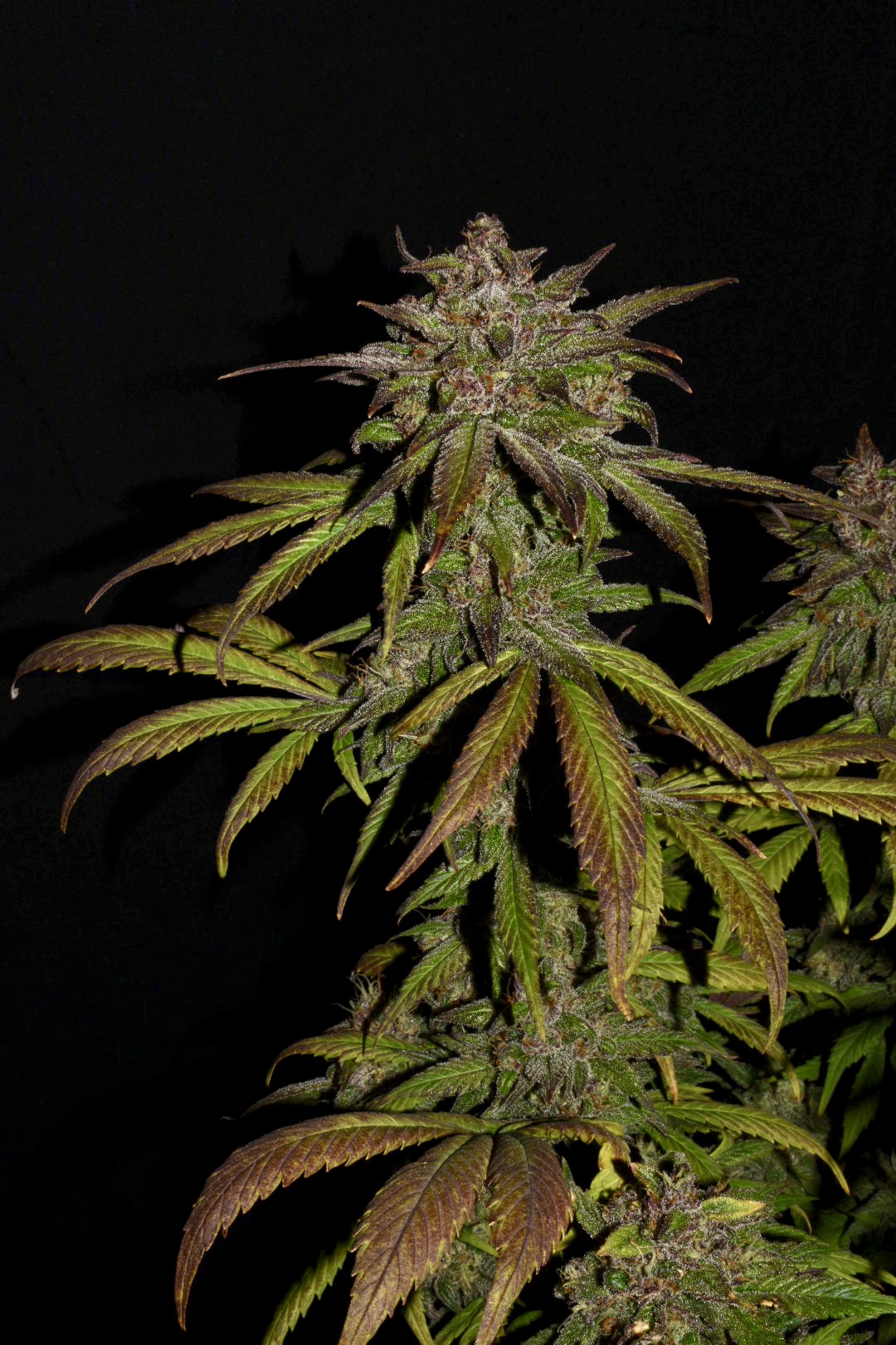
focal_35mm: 54
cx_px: 448
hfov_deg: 25.1
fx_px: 2016
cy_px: 672
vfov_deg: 36.9
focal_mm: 36
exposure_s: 1/60
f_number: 32
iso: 100
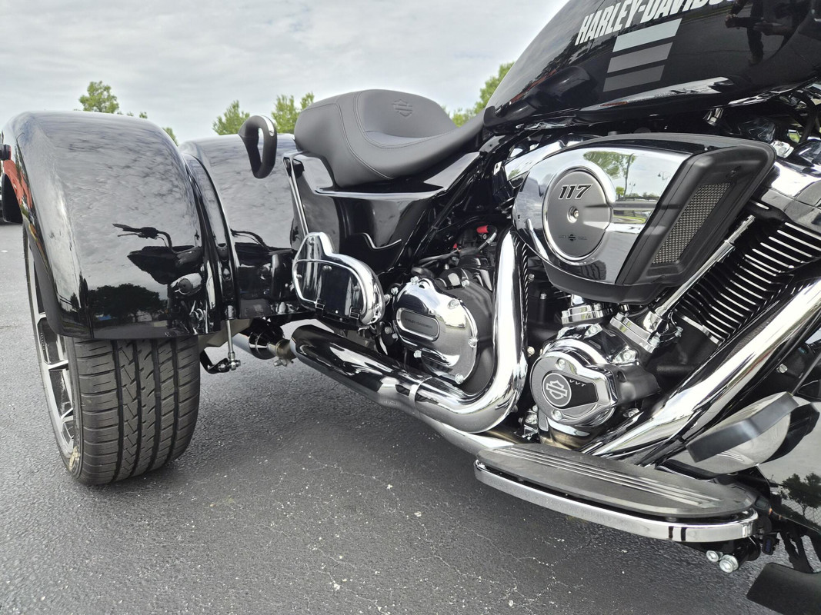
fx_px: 545
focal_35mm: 23
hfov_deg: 73.9
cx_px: 410
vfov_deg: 58.9
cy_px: 308
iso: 80
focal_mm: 5.4
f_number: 1.8
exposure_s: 1/3232
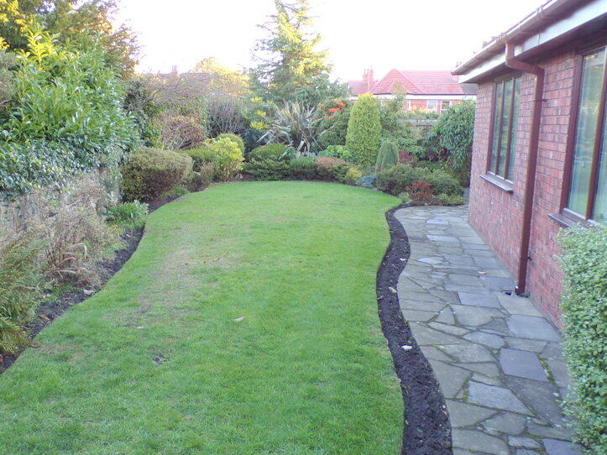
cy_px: 212
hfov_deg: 53.6
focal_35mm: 34
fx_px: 596
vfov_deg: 41.8
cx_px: 242
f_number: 3
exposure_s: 1/34
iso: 80
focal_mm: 4.3
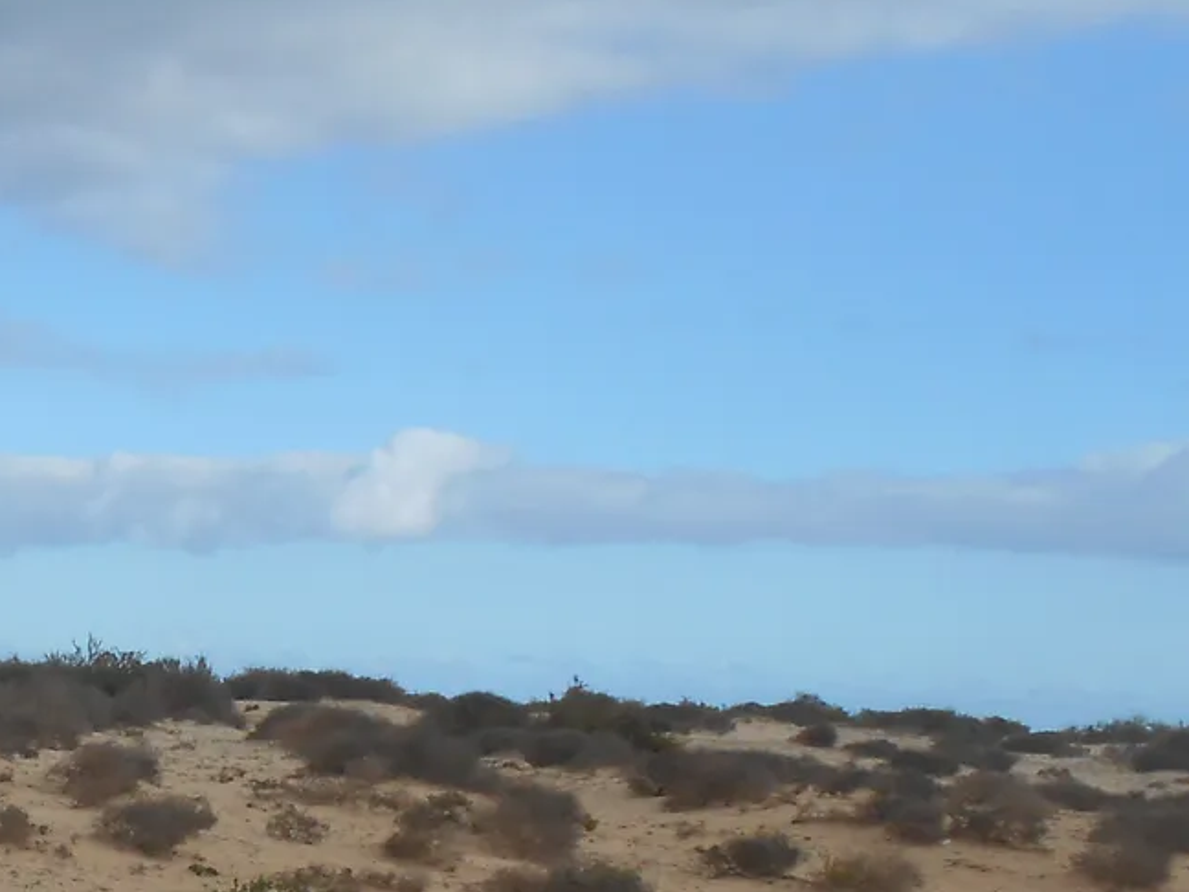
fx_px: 2645
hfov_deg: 21.5
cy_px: 916
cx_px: -569
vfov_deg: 18.6
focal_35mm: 77
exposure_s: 1/1000
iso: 80
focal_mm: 4.6
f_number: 3.5
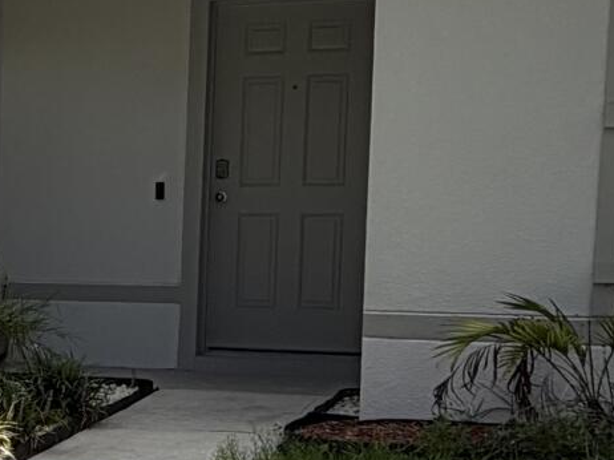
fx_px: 1613
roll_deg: -0.3
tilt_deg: -6.3
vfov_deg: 16.1
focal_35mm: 91
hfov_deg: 19.5
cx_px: -235
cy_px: 396
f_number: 2.2
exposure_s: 1/1105
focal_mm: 2.22
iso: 20
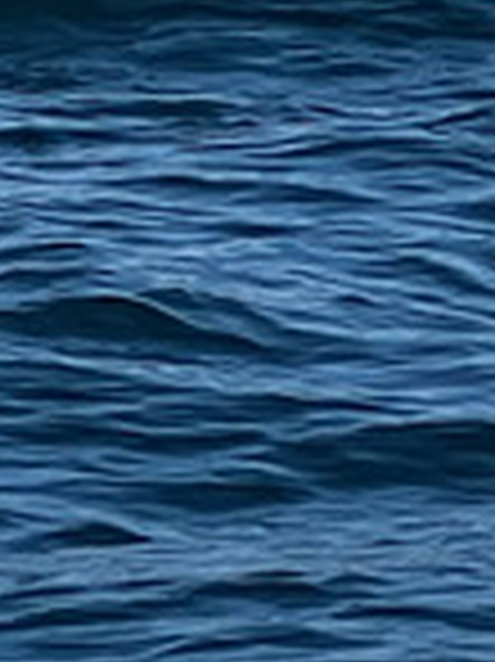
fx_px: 11991
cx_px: -922
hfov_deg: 2.3
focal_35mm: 628
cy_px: -1171
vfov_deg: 3.1
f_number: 2.8
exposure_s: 1/935
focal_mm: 9
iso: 32
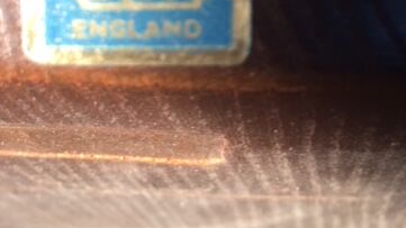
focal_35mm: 56
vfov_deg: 20.0
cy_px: -53
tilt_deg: -49.9
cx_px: 171
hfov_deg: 37.1
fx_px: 603
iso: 40
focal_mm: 4.15
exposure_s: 1/50
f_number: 2.2
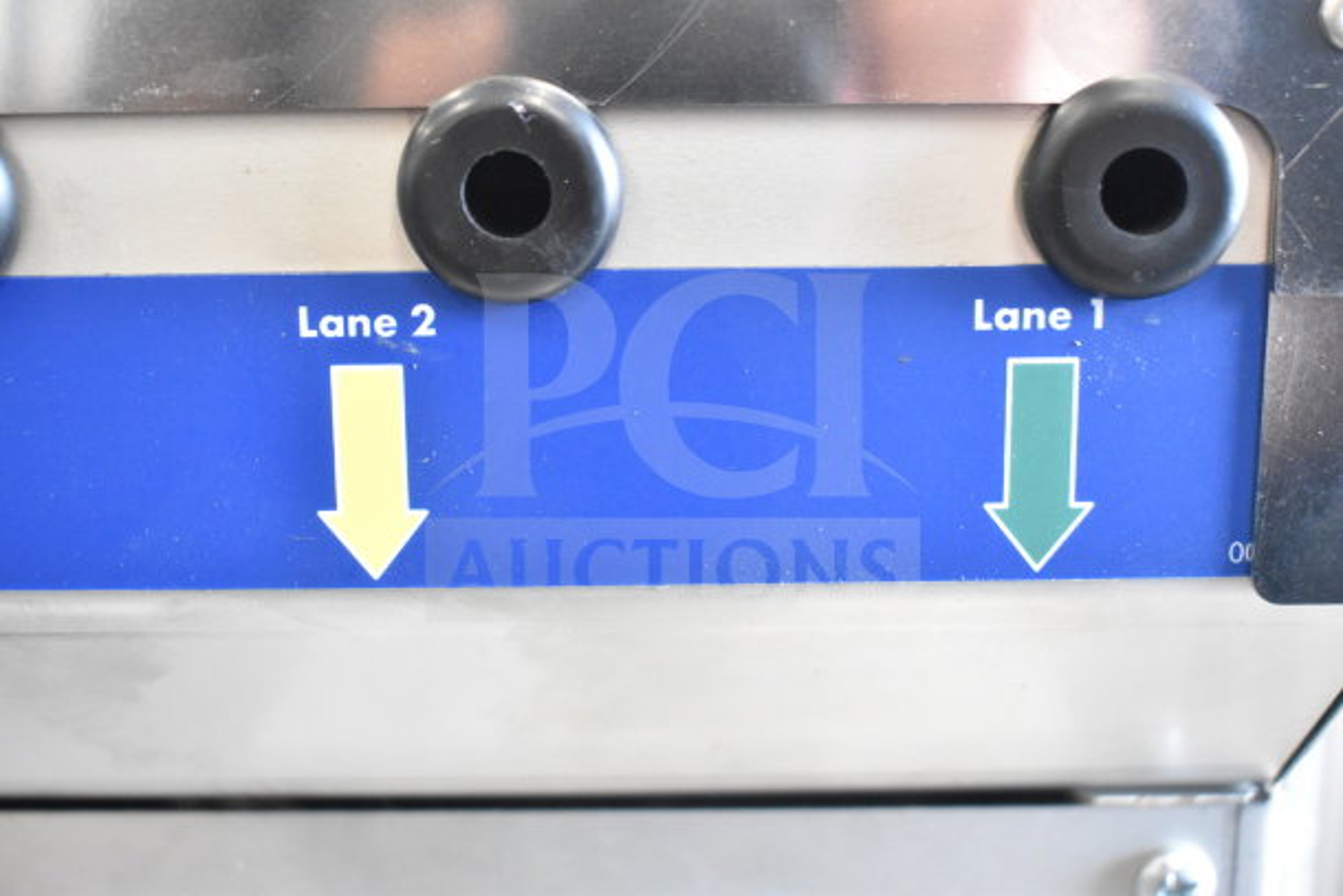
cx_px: 672
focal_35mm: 45
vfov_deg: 29.9
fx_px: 1679
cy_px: 448
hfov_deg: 43.6
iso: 6400
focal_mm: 30
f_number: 5.6
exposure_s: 1/125
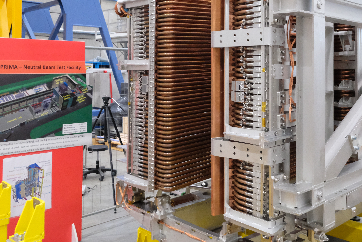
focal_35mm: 40
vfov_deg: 32.8
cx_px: 230
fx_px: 402
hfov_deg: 47.9
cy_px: 61
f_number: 4
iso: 6400
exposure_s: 1/160
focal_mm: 15.9
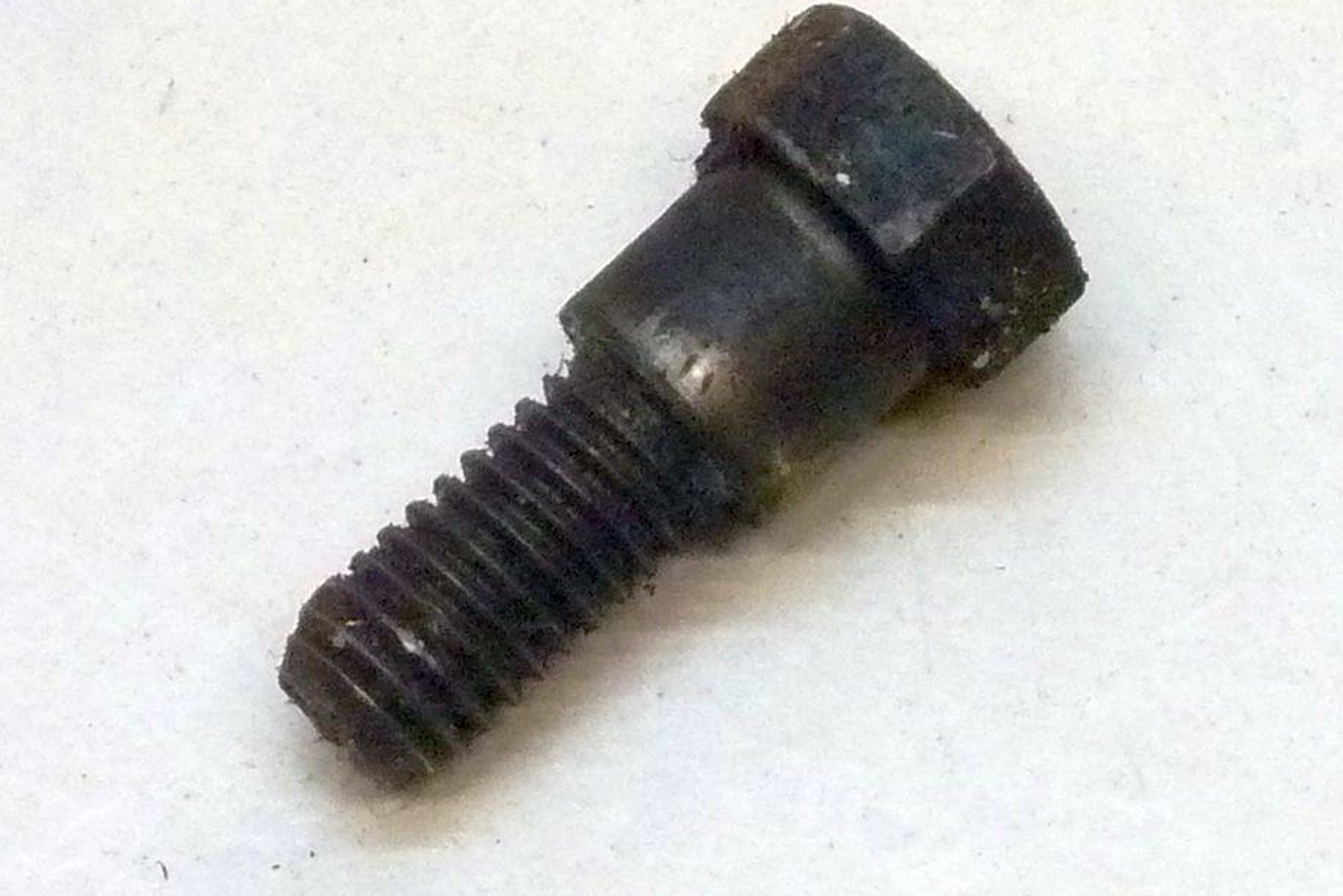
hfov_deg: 26.6
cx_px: 672
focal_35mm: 76
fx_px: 2835
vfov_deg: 17.9
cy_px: 399
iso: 400
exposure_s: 1/40
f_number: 4.1
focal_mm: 11.9
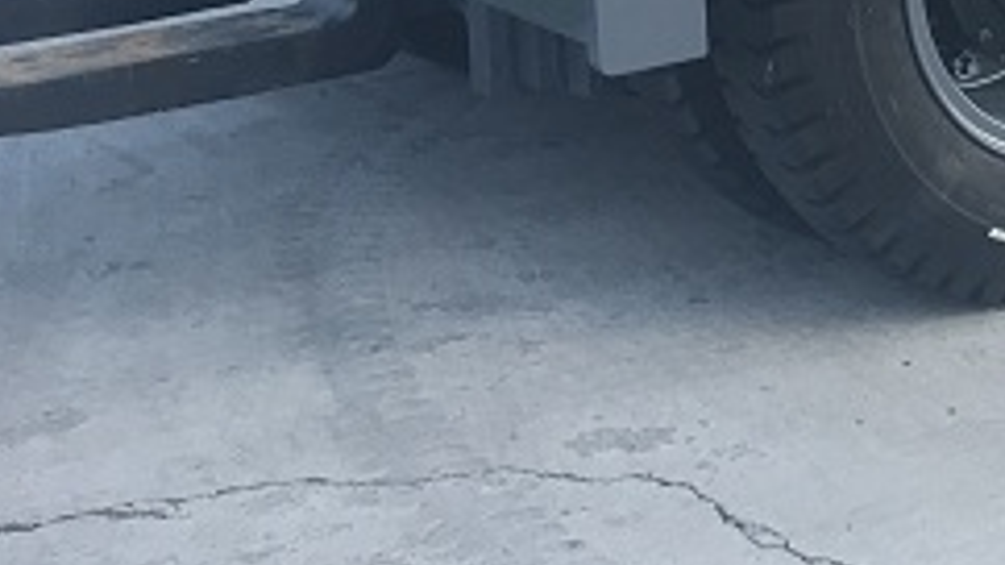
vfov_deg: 11.3
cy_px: -382
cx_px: 748
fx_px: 2691
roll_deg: +0.6
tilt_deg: -4.4
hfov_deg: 21.0
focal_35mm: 101
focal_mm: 3.99
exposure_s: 1/224
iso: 20
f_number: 1.8
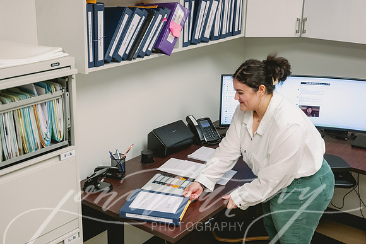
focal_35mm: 48
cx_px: 183
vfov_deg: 28.1
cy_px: 122
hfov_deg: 41.1
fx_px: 488
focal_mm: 48
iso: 3200
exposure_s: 1/200
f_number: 5
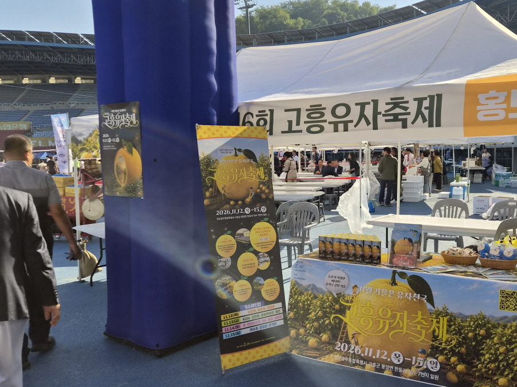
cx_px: 308
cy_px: 193
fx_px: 508
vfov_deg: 41.8
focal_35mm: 34
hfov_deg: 53.6
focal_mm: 5.4
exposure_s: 1/5168
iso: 80
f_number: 1.8
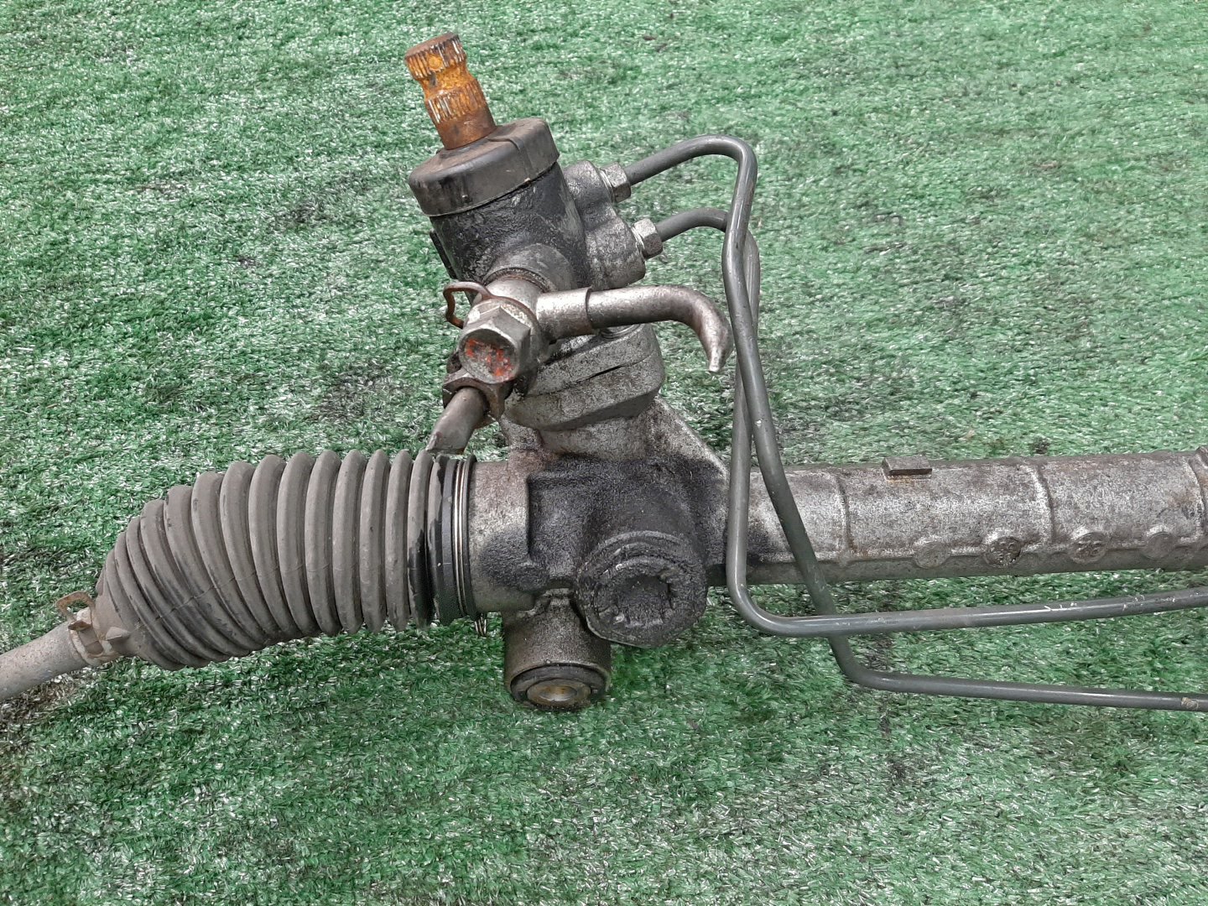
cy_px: 453
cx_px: 604
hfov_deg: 67.3
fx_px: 907
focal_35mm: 26
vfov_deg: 53.1
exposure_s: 1/50
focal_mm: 3.93
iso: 190
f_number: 1.7
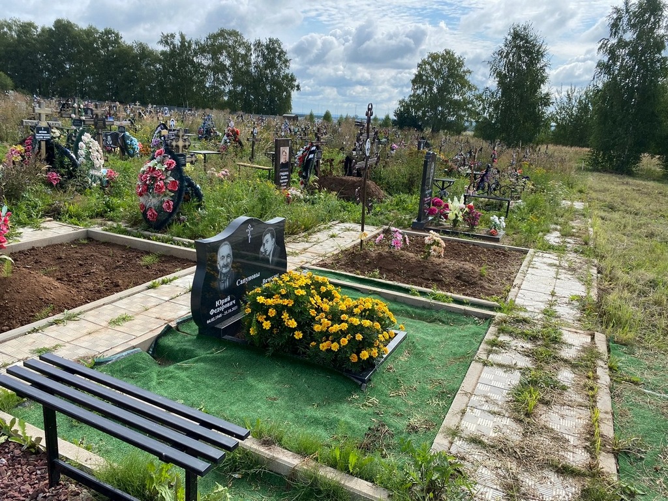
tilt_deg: -23.6
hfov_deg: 67.3
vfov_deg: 53.1
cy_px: 250
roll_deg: -2.2
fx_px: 502
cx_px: 334
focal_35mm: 26
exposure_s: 1/1701
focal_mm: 4.25
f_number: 1.8
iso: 32
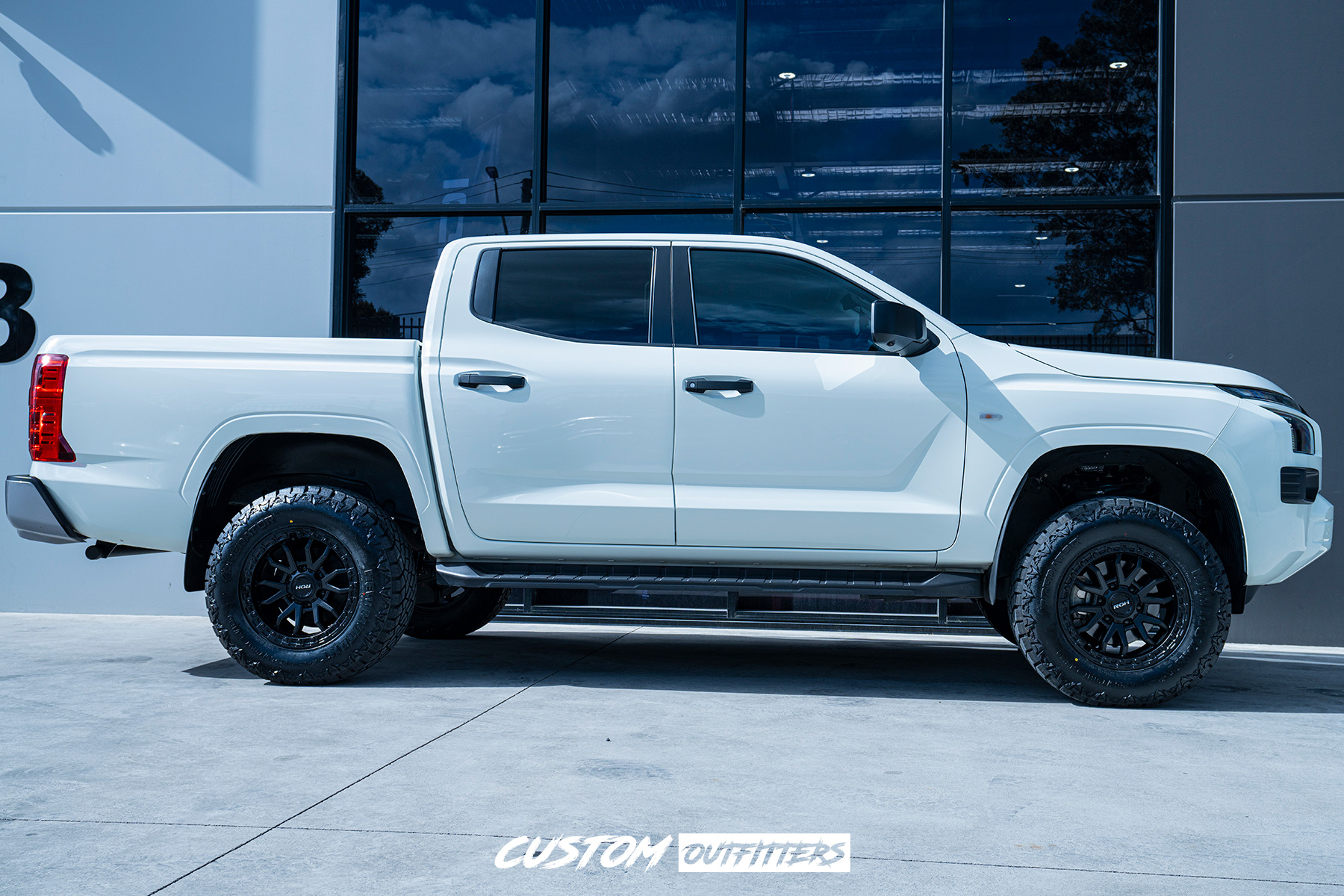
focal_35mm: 30
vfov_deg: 43.6
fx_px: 1120
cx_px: 672
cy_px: 448
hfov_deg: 61.9
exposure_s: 1/320
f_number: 5.6
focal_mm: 30
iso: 100
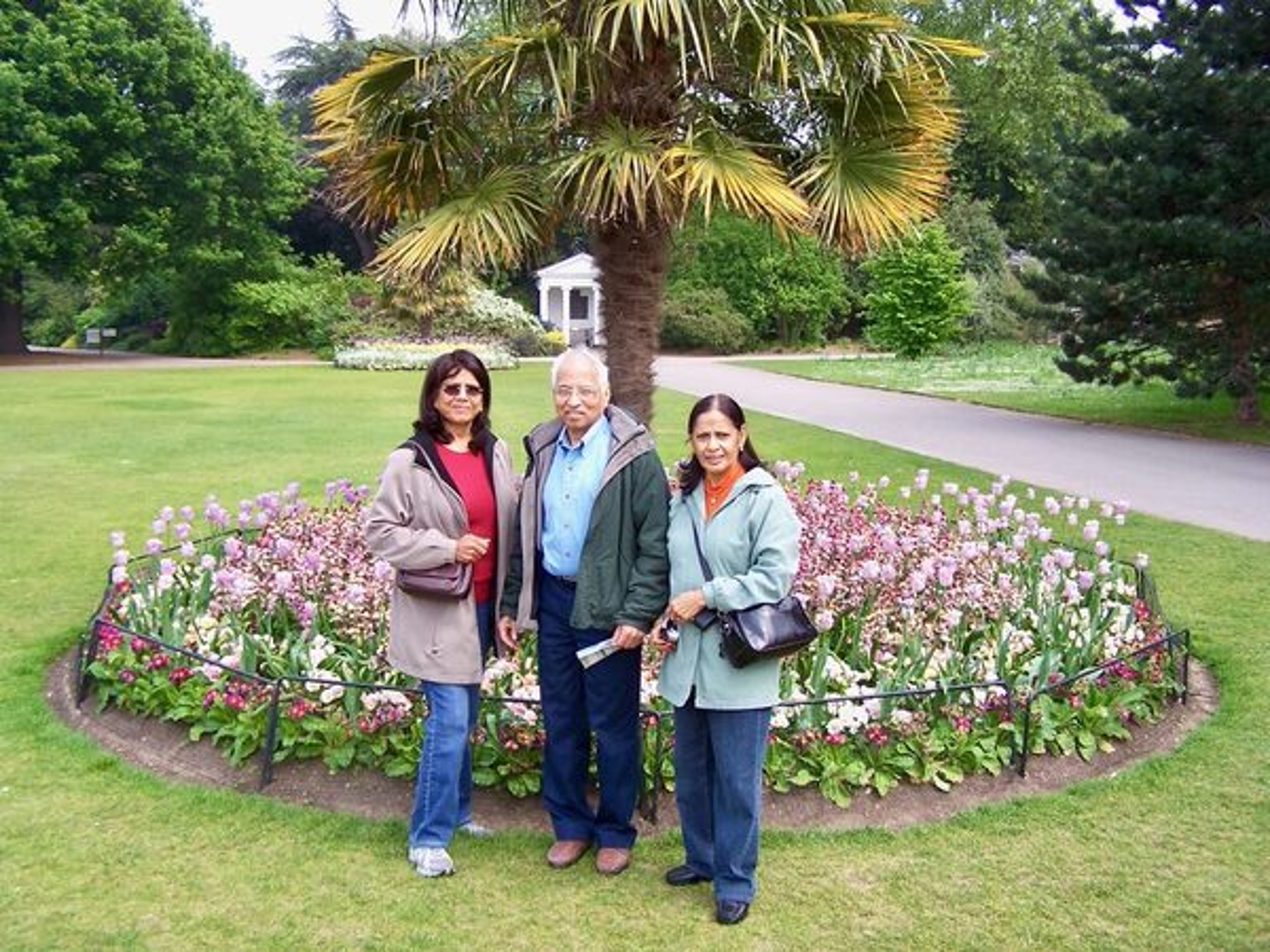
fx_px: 1394
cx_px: 635
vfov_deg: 37.7
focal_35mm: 38
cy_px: 476
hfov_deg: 49.0
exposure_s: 1/500
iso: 80
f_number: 2.8
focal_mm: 6.3
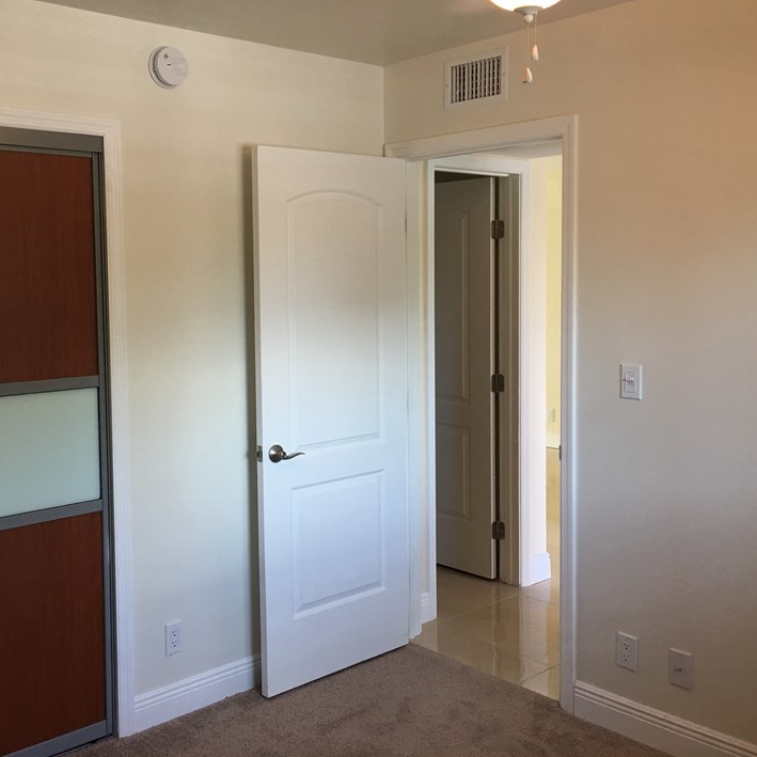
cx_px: 293
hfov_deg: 44.6
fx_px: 915
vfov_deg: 44.9
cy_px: 350
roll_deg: +0.5
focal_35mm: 37
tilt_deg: -2.8
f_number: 2.2
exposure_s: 1/30
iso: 40
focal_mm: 4.15
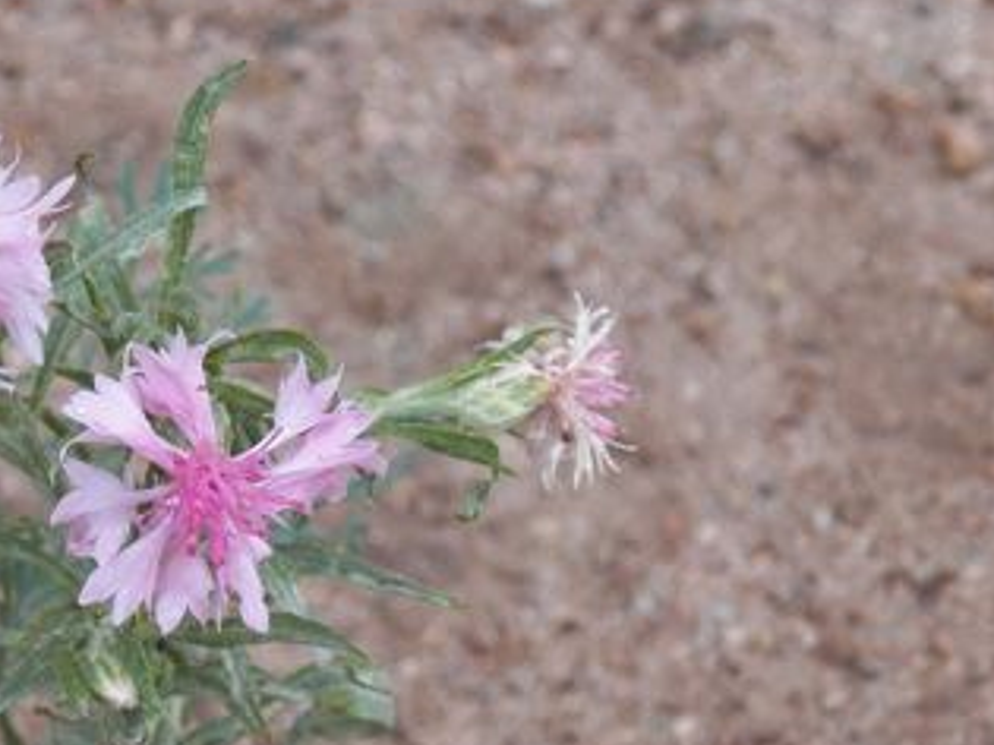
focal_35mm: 126
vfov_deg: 11.7
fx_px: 3617
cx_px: 196
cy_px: 464
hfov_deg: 15.5
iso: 125
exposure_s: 1/80
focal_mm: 11.2
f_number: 3.6
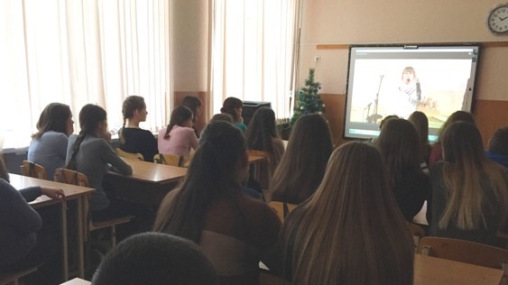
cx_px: 254
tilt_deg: -12.4
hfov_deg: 54.0
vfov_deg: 31.7
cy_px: 193
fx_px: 498
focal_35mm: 37
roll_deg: -2.6
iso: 160
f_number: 2.2
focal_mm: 4.15
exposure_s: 1/33
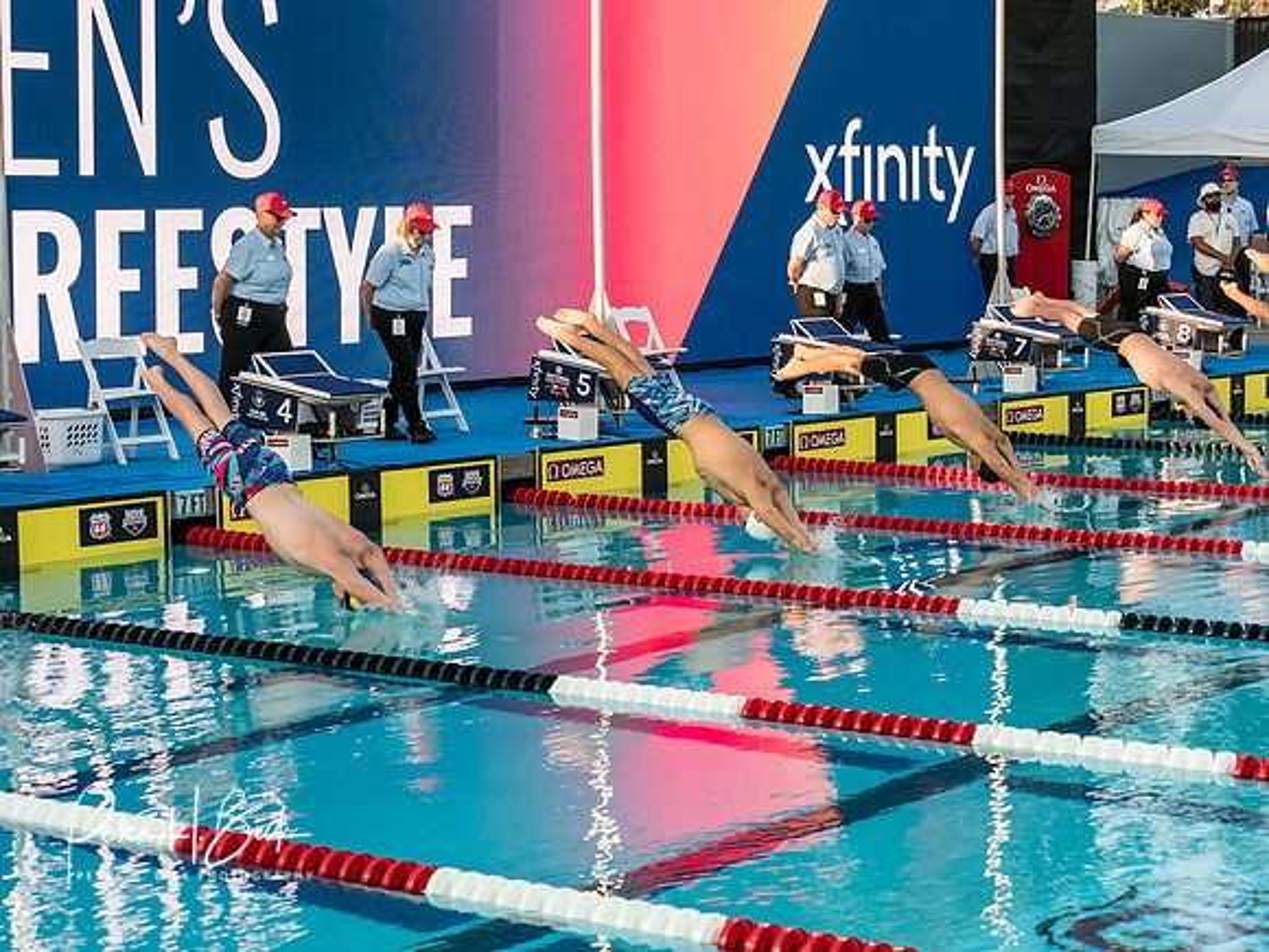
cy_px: 476
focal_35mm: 80
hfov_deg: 24.4
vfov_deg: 18.4
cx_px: 634
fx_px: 2933
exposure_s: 1/1600
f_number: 4
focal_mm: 40
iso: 640
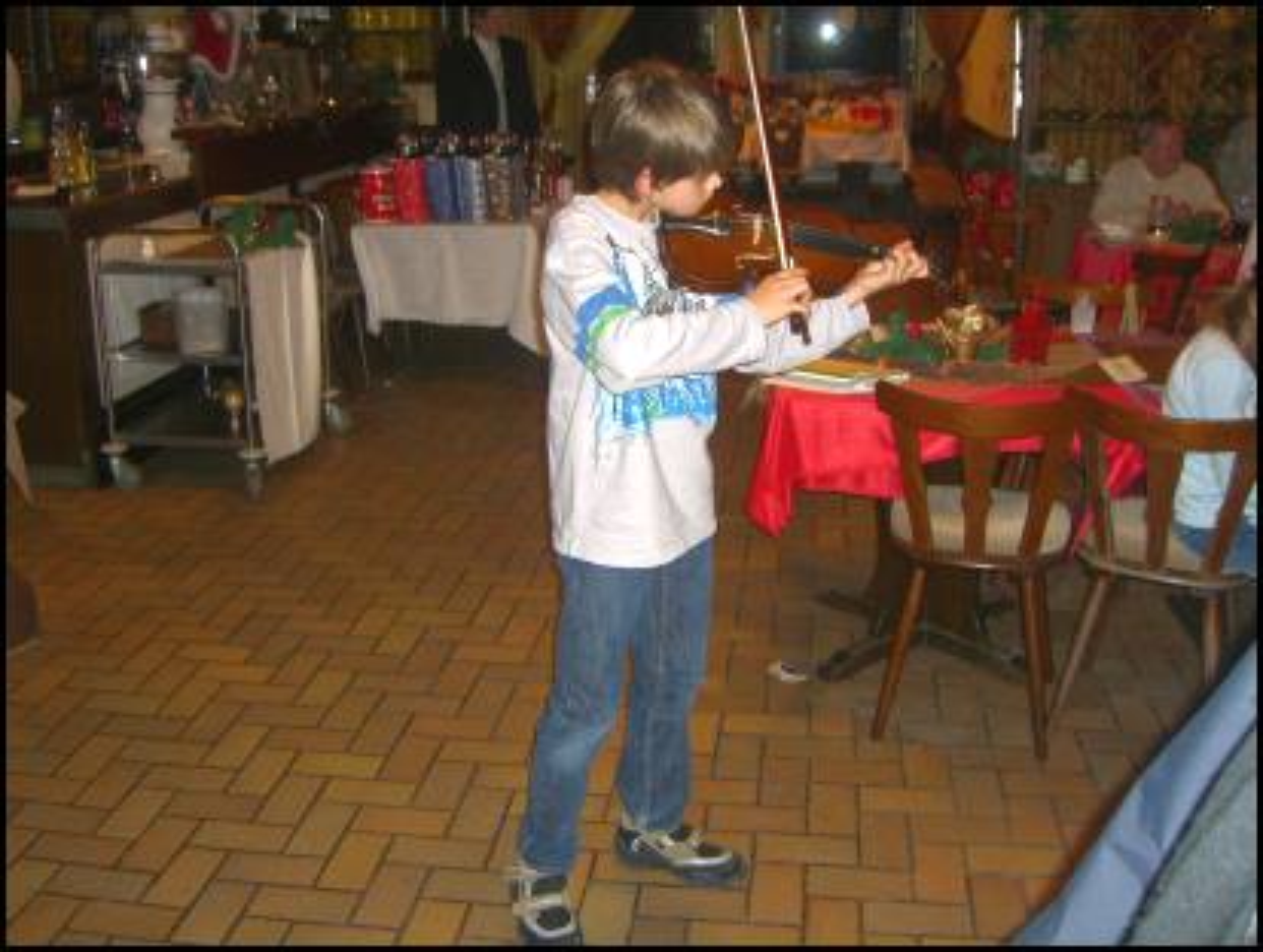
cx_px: 632
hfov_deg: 48.9
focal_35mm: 38
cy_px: 476
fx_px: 1389
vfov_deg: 37.8
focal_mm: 7.9
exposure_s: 1/60
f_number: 2.8
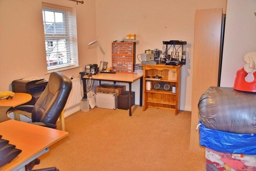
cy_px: 86
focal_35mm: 27
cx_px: 128
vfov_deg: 48.0
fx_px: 192
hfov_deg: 67.4
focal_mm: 18
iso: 800
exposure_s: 1/60
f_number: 4
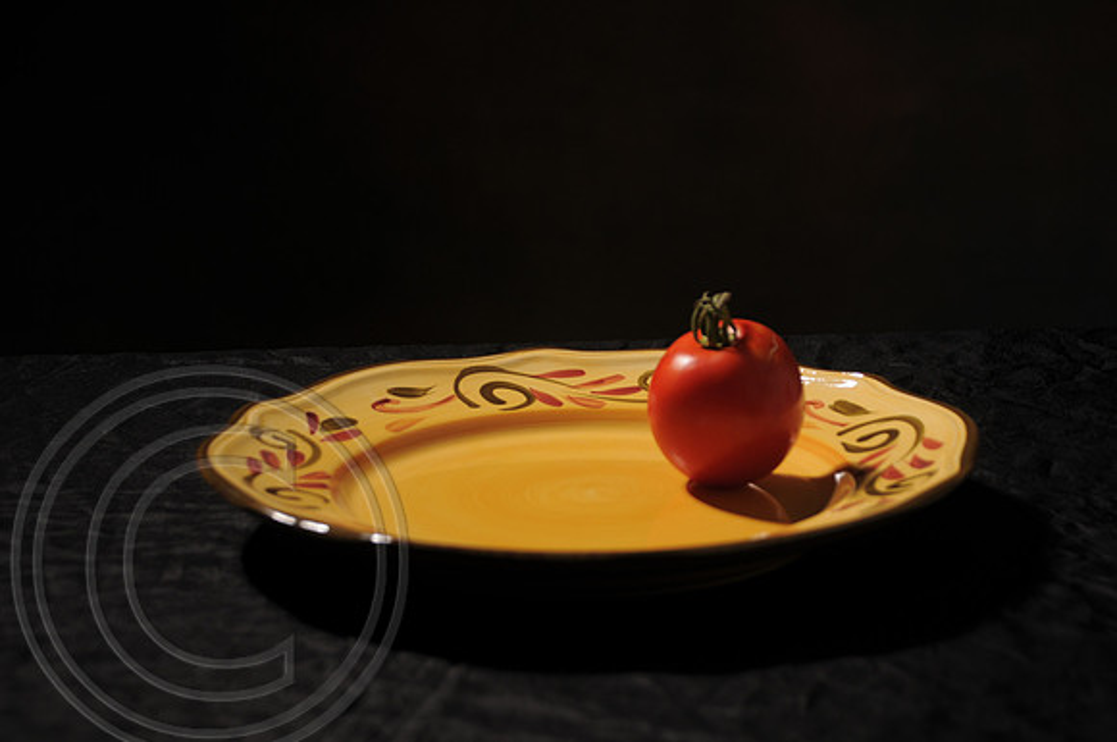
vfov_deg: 13.8
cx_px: 558
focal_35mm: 99
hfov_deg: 20.6
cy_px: 371
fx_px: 3067
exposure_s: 1/125
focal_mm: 66
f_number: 5.6
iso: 200
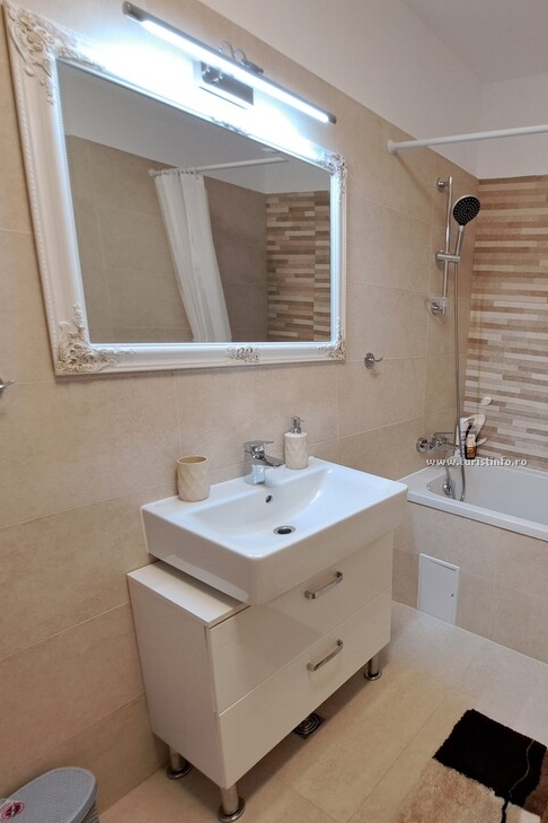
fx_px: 434
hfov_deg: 57.4
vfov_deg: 86.9
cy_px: 424
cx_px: 471
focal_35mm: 19
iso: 160
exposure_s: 1/50
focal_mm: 1.74
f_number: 2.2
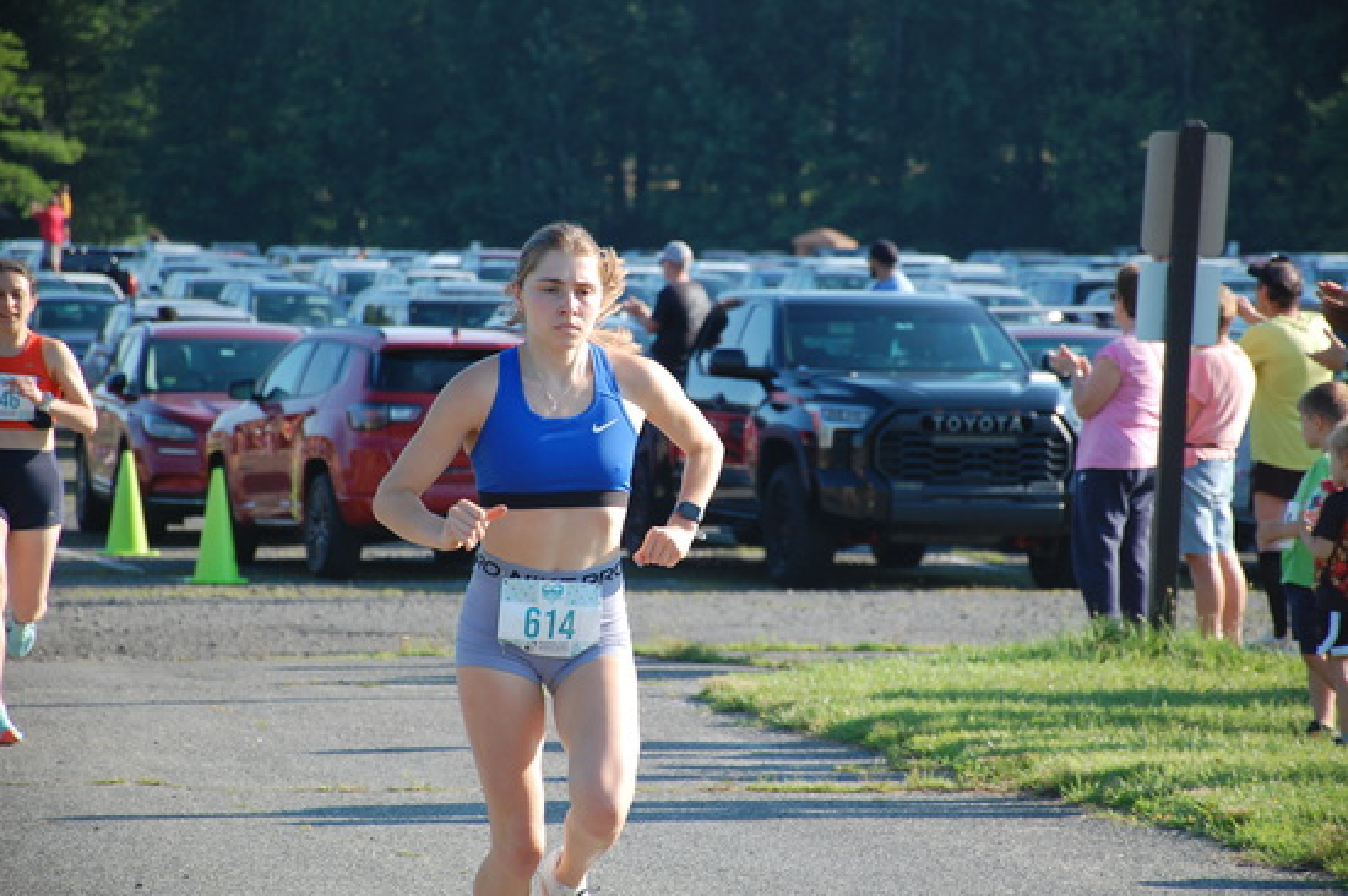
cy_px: 448
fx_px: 6511
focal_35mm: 174
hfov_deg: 11.8
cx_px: 674
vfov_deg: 7.9
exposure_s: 1/500
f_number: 5.6
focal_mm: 116
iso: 400
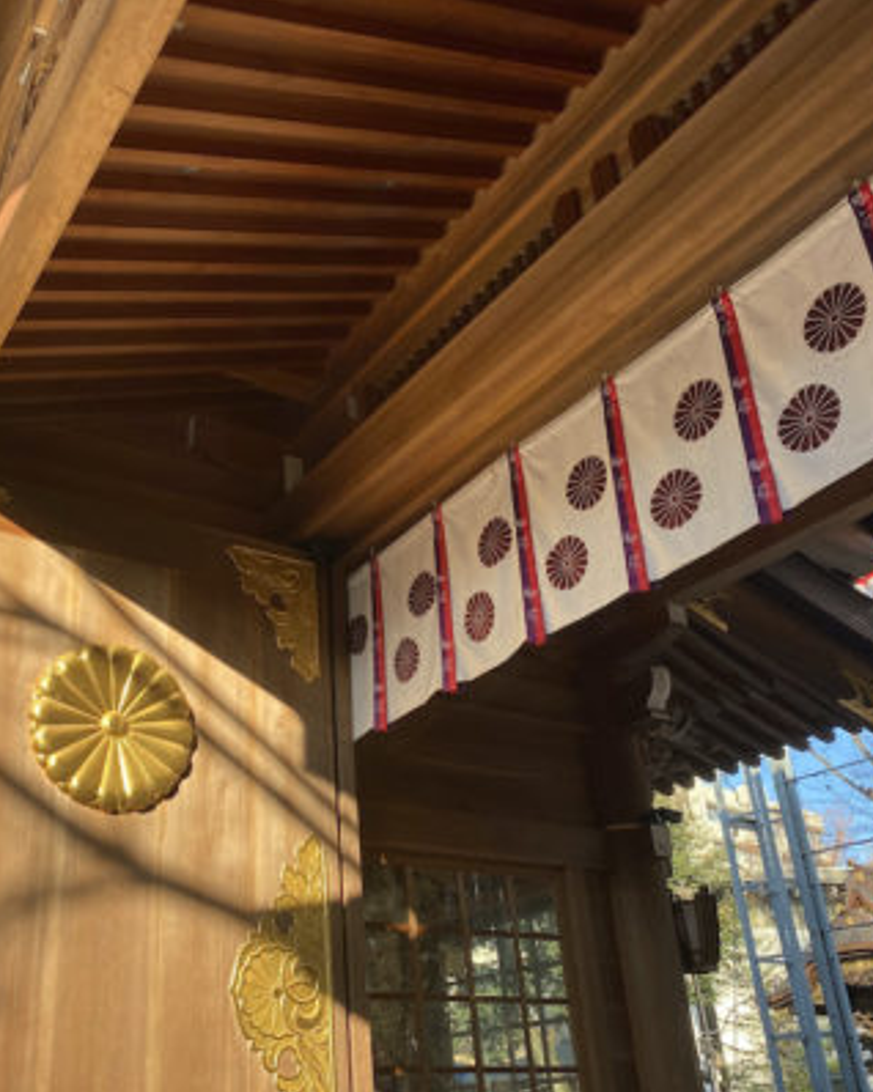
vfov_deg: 52.9
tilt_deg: +28.5
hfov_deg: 42.9
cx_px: 306
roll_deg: +2.0
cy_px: 546
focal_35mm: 34
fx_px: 1099
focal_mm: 4.25
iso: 32
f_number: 1.8
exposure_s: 1/405
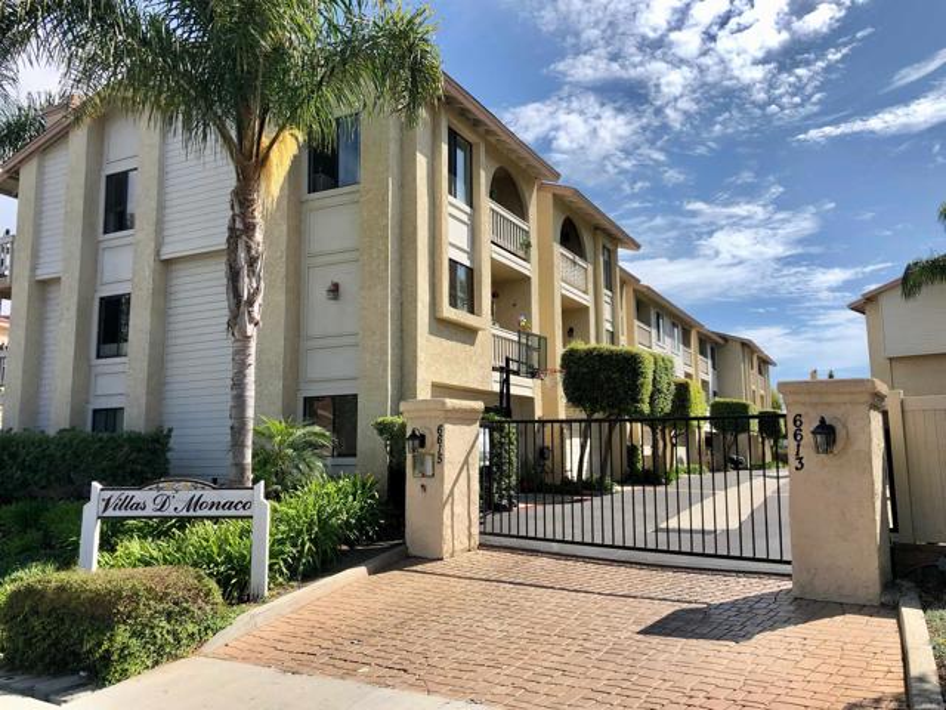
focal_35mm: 28
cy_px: 355
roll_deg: +1.9
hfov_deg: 63.4
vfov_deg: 49.7
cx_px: 473
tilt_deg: +7.9
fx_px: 765
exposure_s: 1/2183
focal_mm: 4
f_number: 1.8
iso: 20
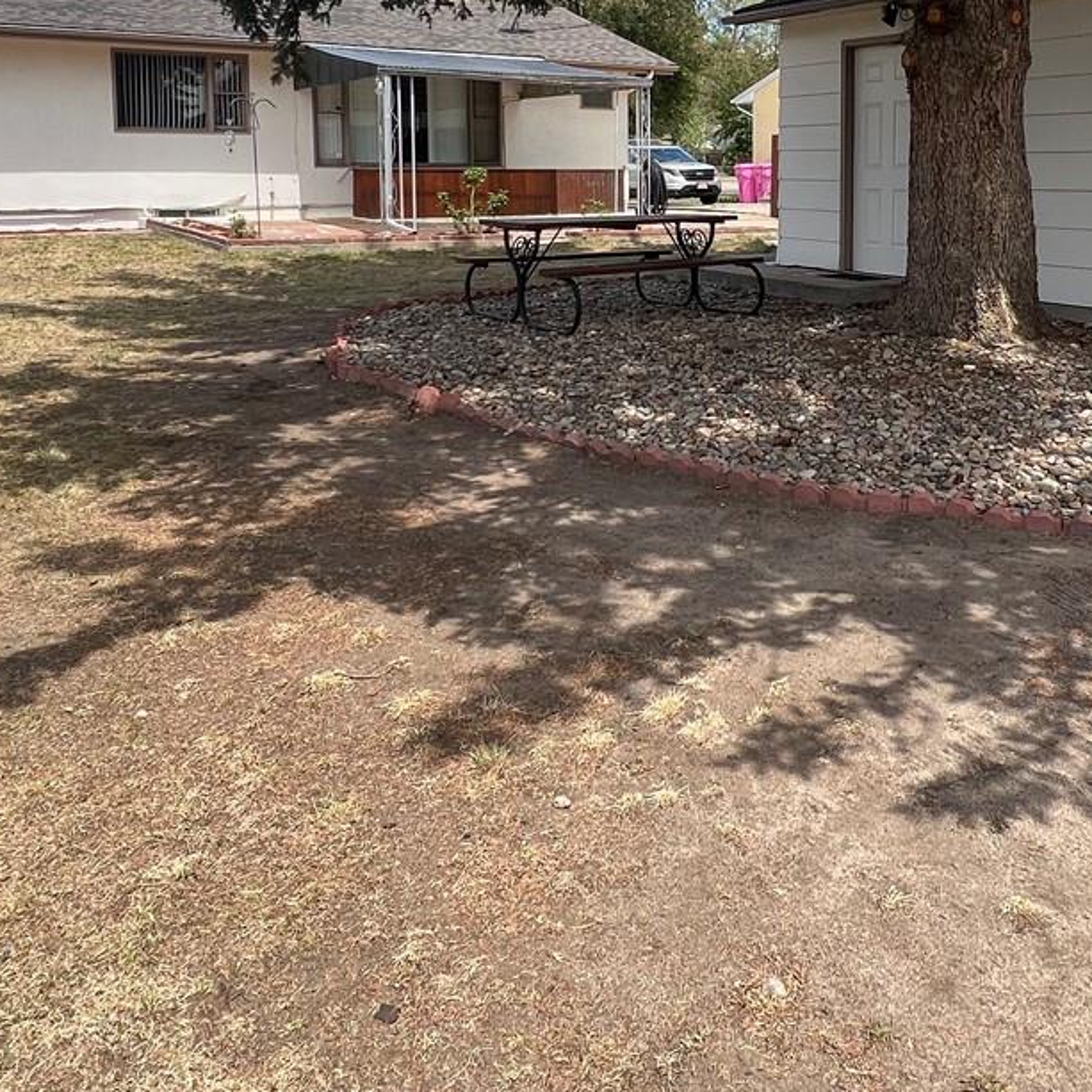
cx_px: 716
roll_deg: +1.2
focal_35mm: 30
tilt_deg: -4.0
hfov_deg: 53.1
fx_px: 1071
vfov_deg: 51.6
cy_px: 265
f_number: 1.8
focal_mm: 1.57
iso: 32
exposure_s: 1/602
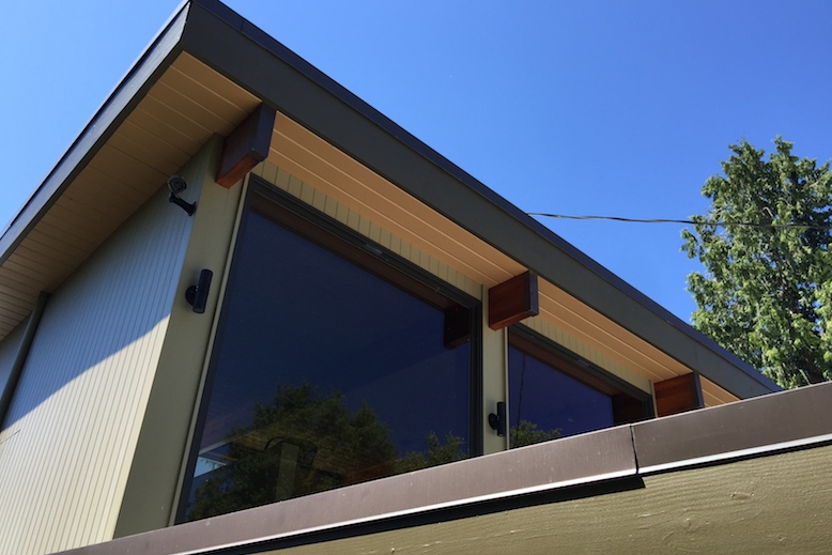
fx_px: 717
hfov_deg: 60.3
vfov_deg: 42.3
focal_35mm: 31
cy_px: 309
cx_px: 411
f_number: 2.2
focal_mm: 4.15
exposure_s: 1/775
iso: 32
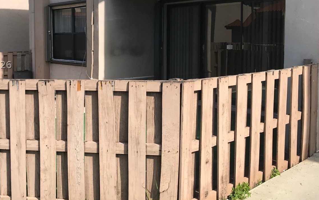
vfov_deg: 30.3
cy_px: 65
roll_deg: +0.5
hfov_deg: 46.2
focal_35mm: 42
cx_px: 98
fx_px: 365
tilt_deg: -3.6
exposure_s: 1/2179
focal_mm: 3.99
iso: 20
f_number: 1.8
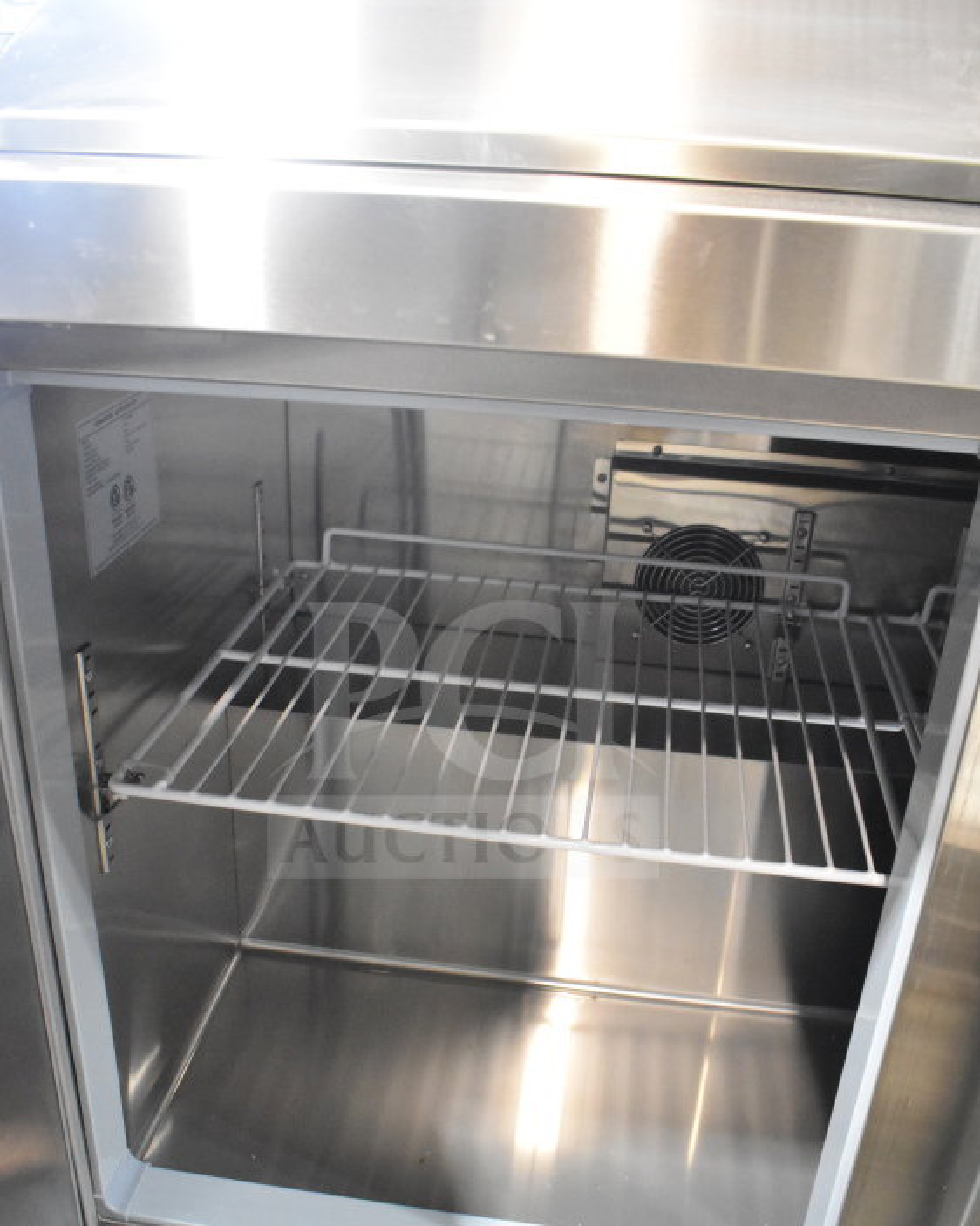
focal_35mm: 33
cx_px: 462
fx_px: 1197
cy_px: 740
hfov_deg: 44.5
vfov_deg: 53.8
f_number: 6.3
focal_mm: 18
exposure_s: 1/160
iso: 6400
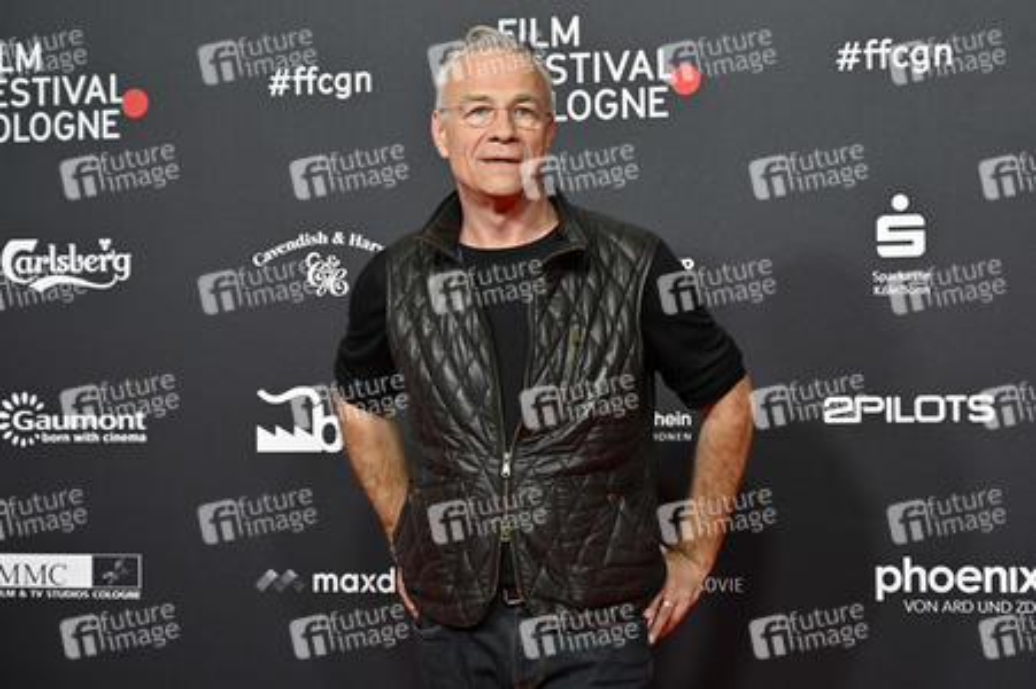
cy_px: 344
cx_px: 518
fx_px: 2013
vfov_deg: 19.4
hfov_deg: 28.9
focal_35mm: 70
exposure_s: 1/200
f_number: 5
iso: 800
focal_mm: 70
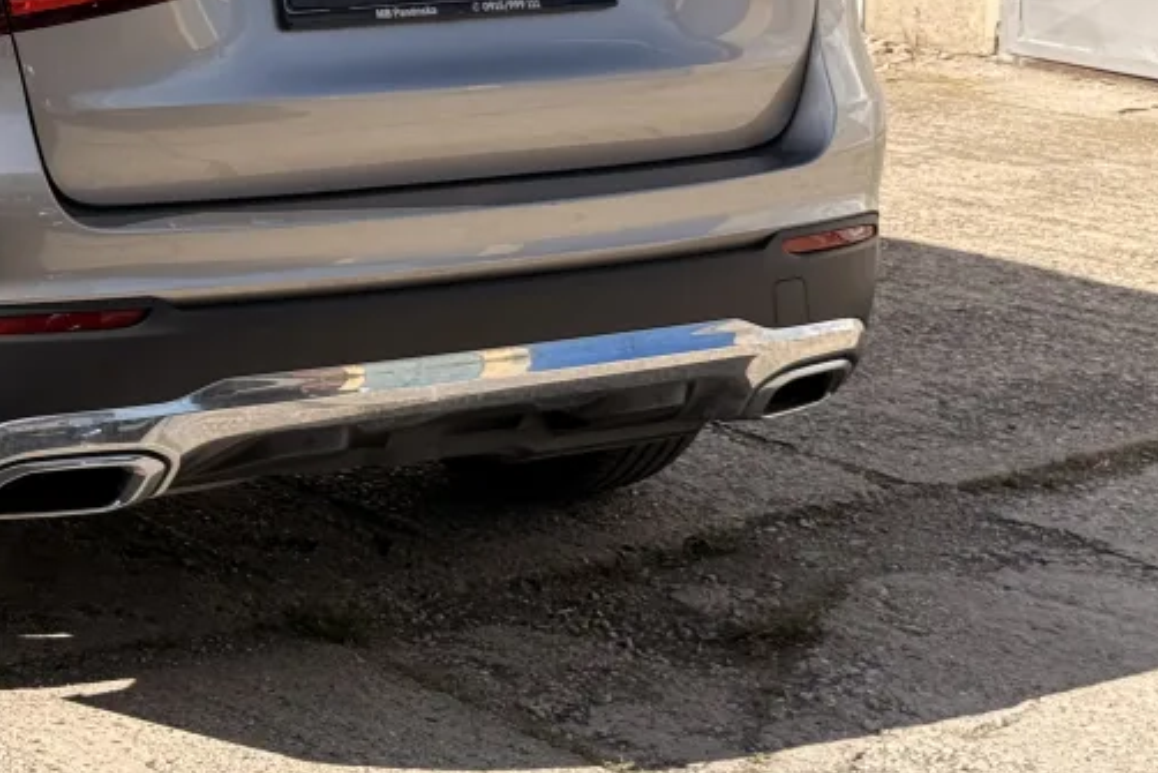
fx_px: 3410
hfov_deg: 18.7
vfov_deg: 12.7
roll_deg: +0.2
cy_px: -65
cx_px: -54
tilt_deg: -6.4
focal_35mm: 106
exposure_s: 1/3096
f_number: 1.78
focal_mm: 6.76
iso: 64
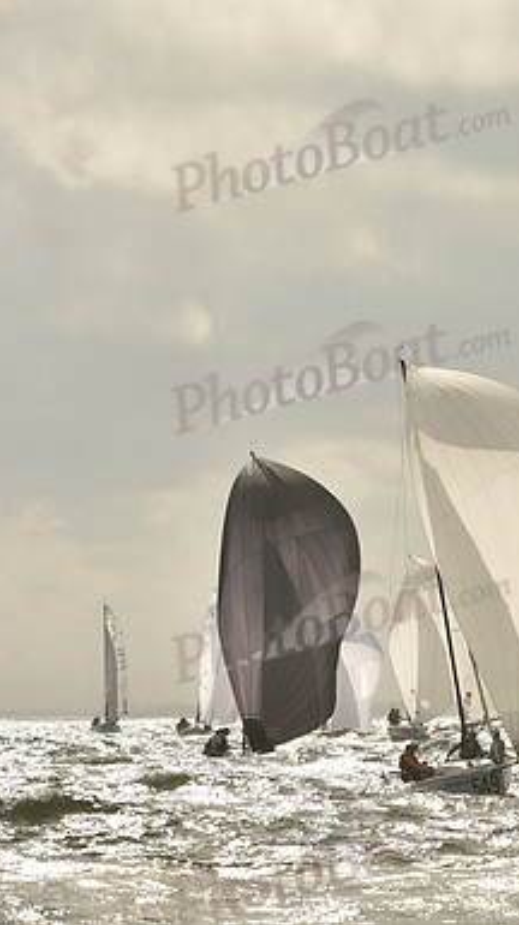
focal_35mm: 316
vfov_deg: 6.8
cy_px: 462
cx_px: 637
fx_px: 7746
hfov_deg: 3.8
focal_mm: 200
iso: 320
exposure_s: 1/2000
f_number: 9
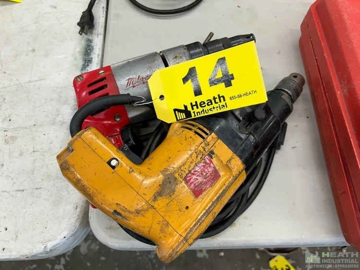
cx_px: 180
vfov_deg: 53.1
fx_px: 270
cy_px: 135
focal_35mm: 26
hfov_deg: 67.3
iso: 100
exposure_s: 1/120
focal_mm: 5.7
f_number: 1.5
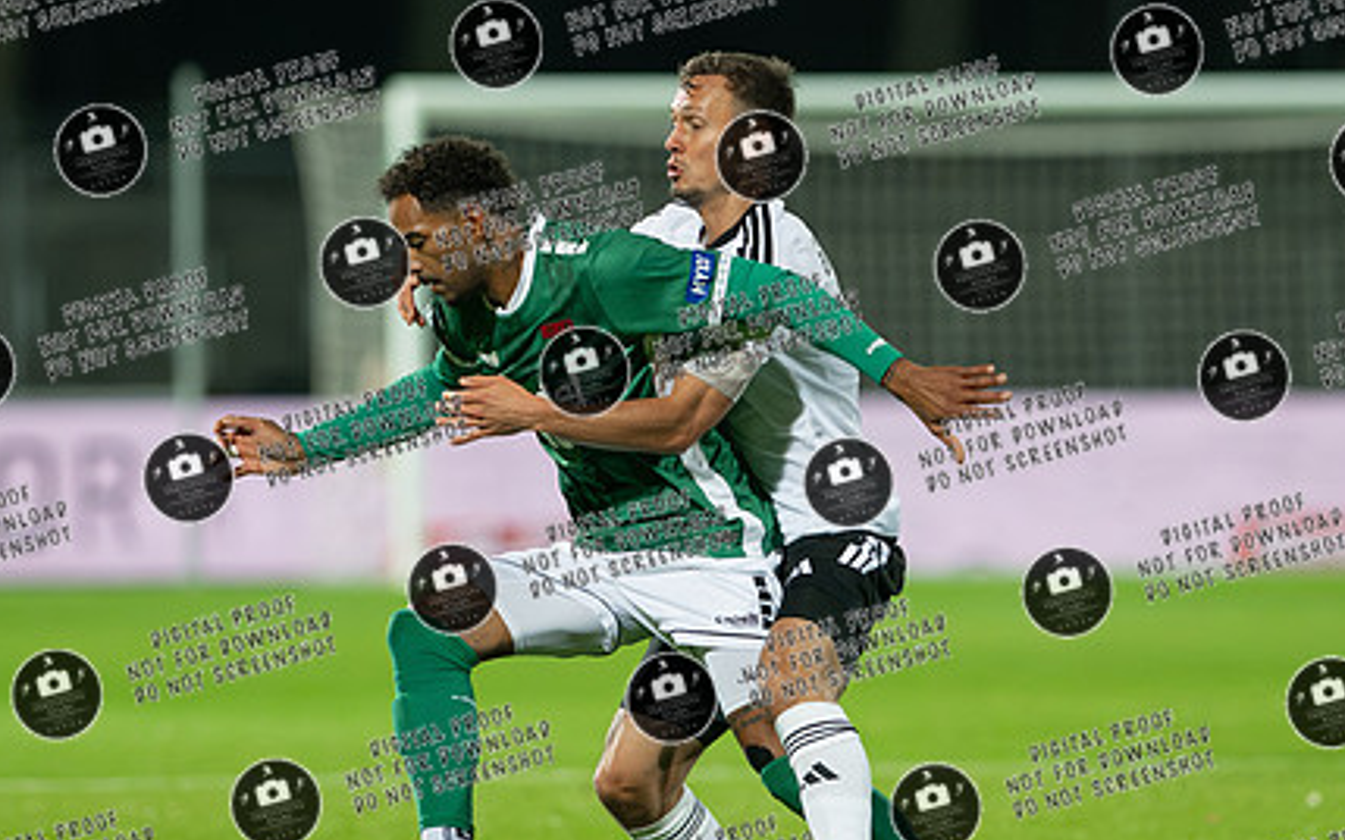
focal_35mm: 609
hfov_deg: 3.5
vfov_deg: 2.2
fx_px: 22320
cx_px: 649
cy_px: 376
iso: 4000
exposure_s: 1/1250
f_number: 3.5
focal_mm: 300
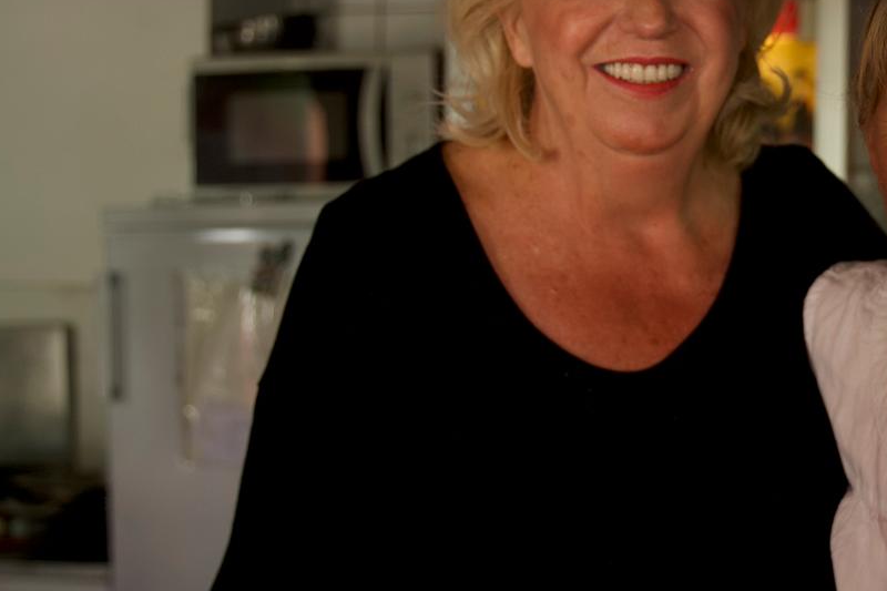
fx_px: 1774
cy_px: 325
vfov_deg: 18.9
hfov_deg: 26.7
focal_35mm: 72
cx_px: 860
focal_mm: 30
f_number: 2.8
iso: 400
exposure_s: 1/100
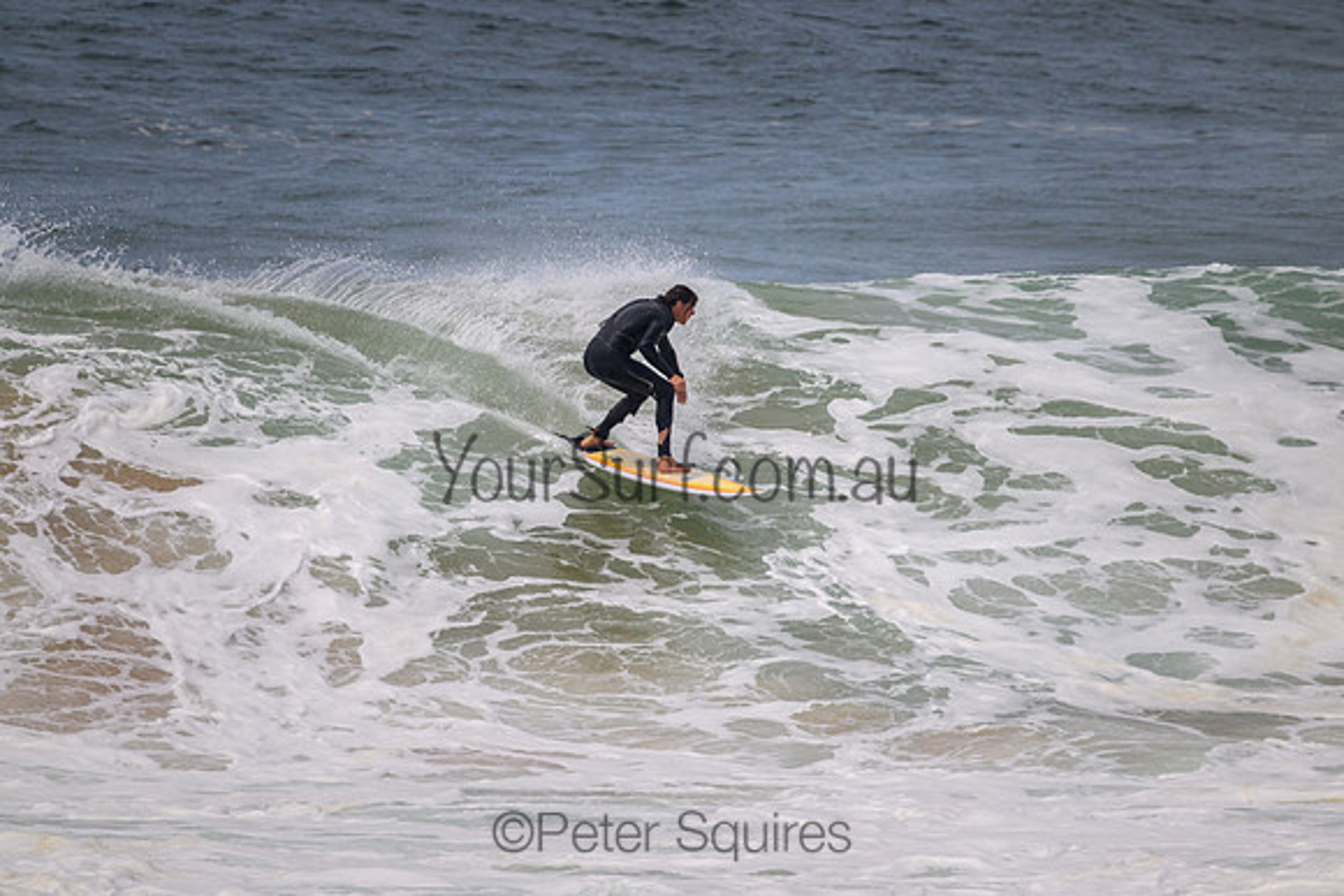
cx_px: 672
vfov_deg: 1.7
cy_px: 448
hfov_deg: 2.6
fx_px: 29872
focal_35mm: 800
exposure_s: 1/2000
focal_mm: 800
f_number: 11
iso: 560
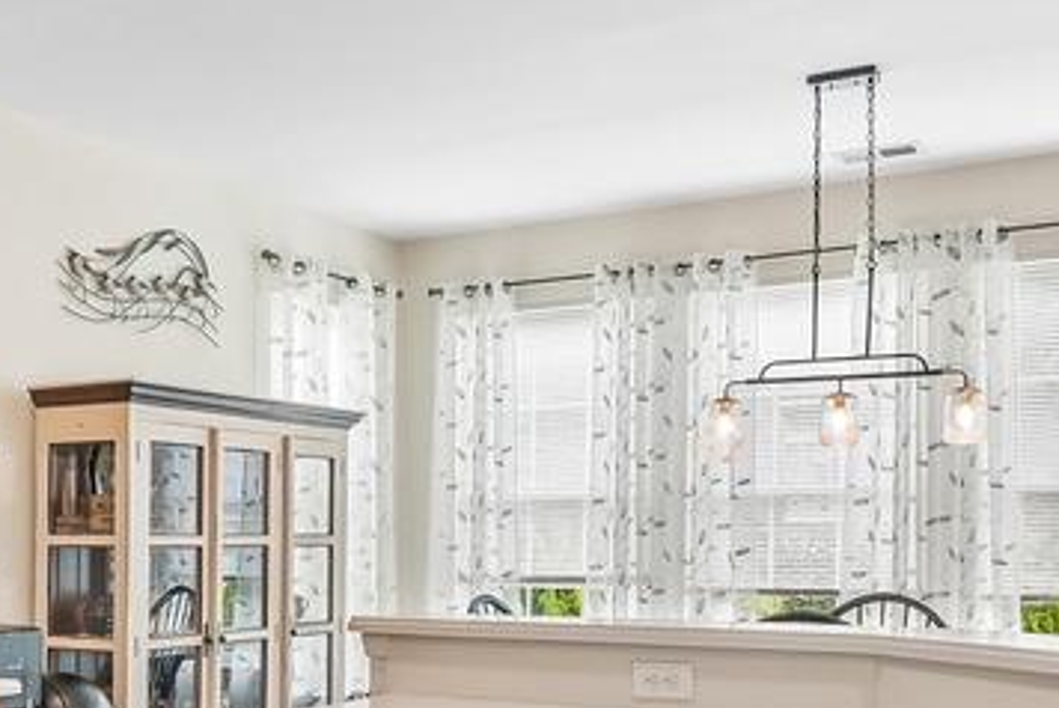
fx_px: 1354
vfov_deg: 29.0
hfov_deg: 38.2
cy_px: 507
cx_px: 12
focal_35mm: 46
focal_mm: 16
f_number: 8
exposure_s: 1/20
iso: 400
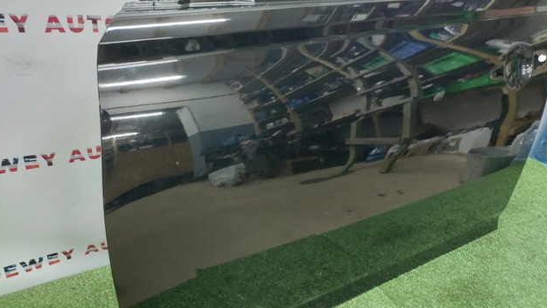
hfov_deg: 62.6
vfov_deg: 37.7
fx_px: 450
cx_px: 273
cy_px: 168
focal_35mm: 31
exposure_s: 1/24
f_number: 1.8
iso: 640
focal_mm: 5.32
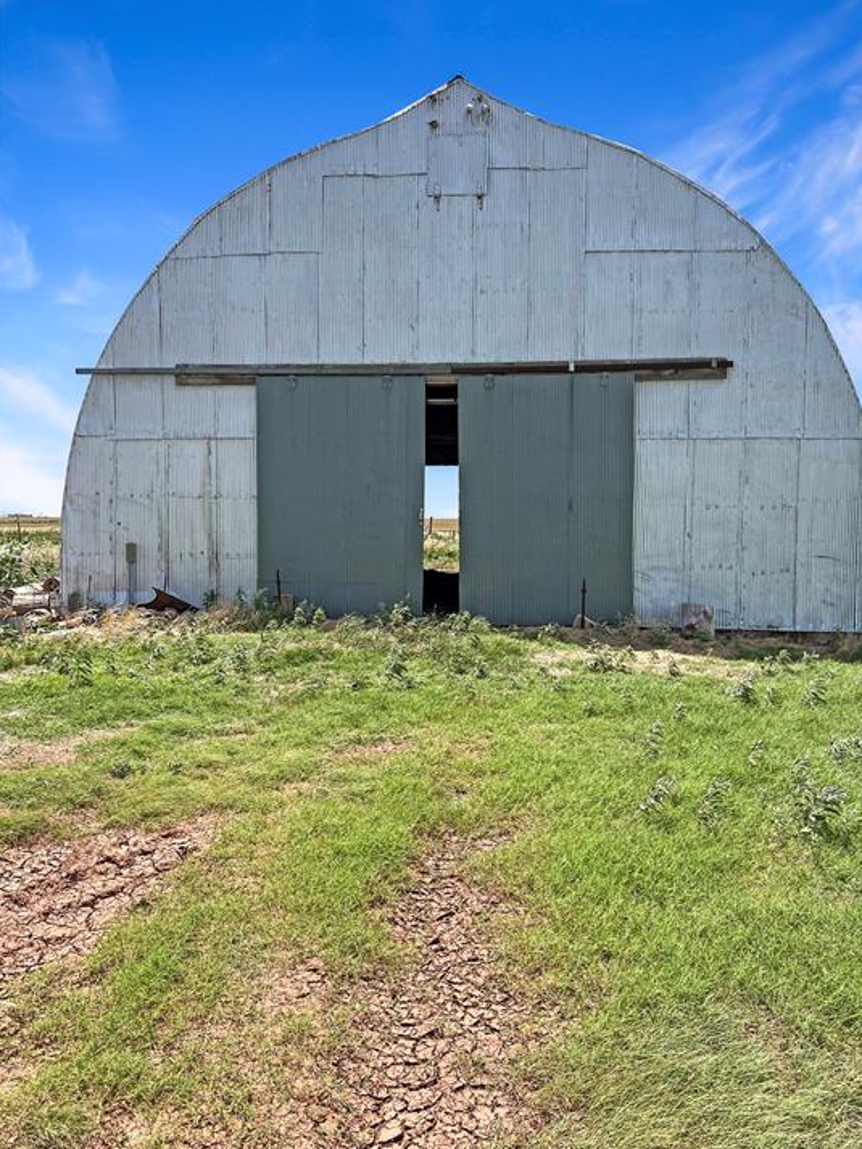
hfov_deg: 49.7
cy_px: 585
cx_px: 458
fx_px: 929
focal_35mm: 28
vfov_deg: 63.4
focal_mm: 5.7
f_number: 1.5
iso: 50
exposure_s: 1/3831
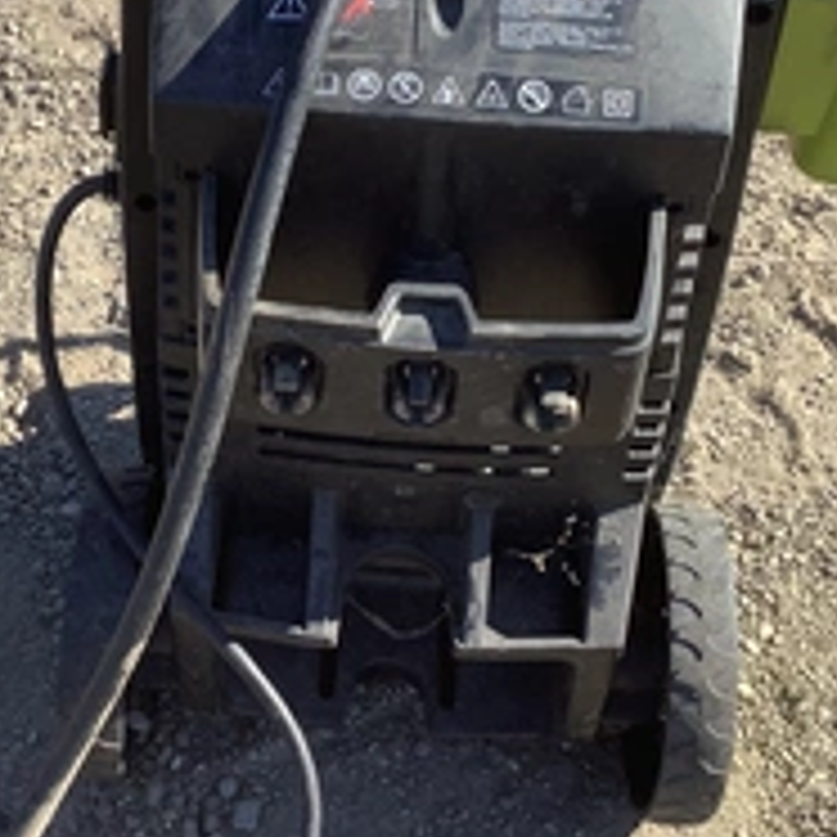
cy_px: 292
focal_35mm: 59
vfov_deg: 28.9
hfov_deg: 29.0
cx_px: 328
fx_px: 1614
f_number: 2.4
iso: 25
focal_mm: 3.3
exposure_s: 1/617
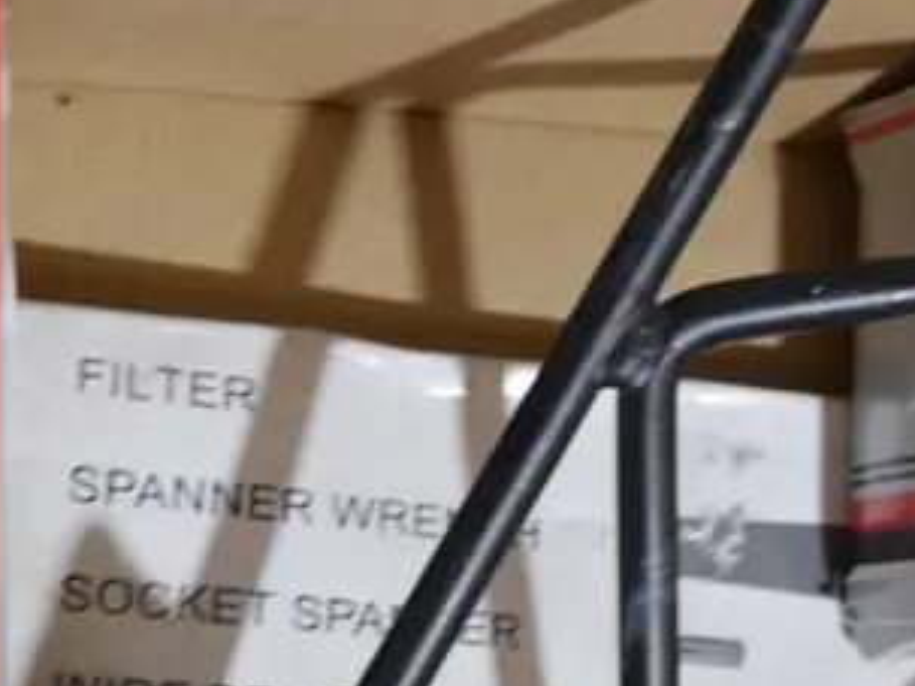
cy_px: 678
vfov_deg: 12.7
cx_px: 1220
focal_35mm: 115
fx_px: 3039
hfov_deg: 16.1
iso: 500
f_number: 4
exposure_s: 1/60
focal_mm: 17
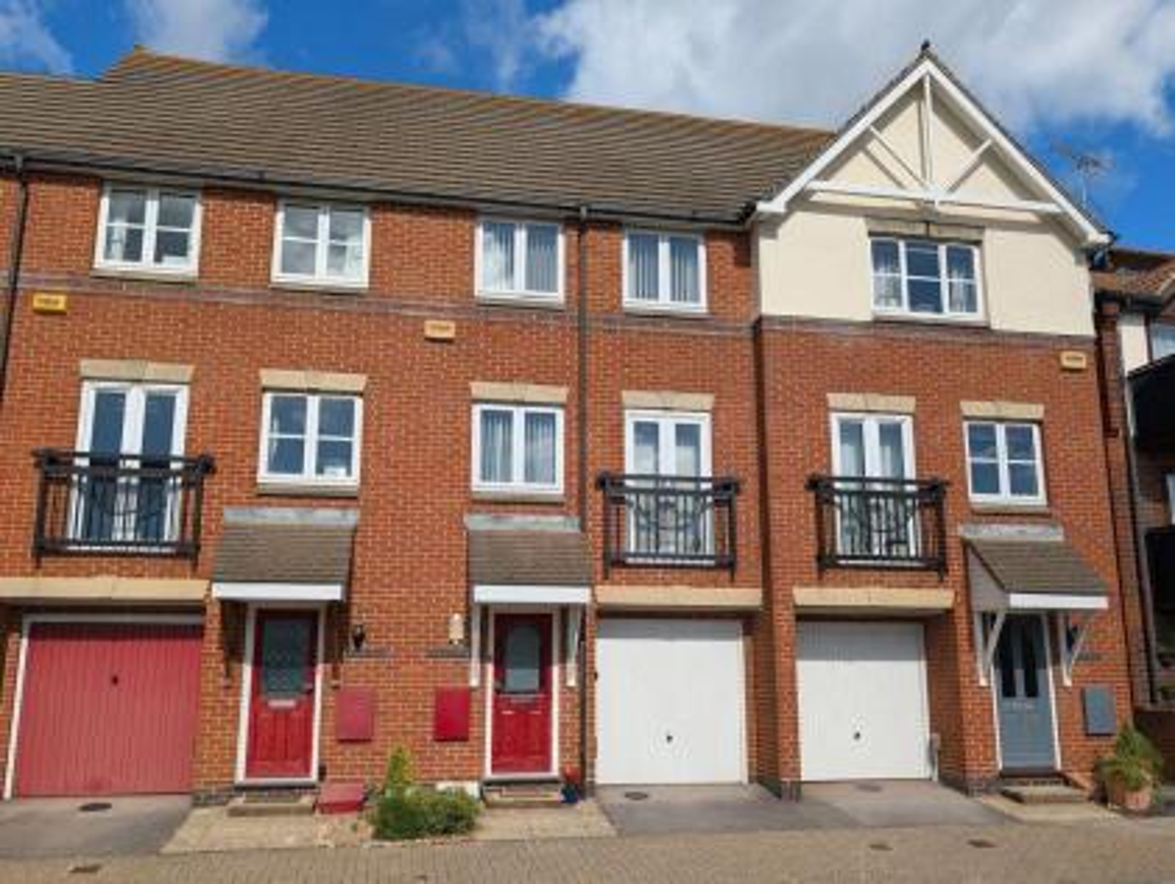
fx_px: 816
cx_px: 588
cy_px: 442
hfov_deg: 71.5
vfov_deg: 56.9
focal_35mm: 24
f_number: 1.68
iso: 20
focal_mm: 6.9
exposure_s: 1/1890
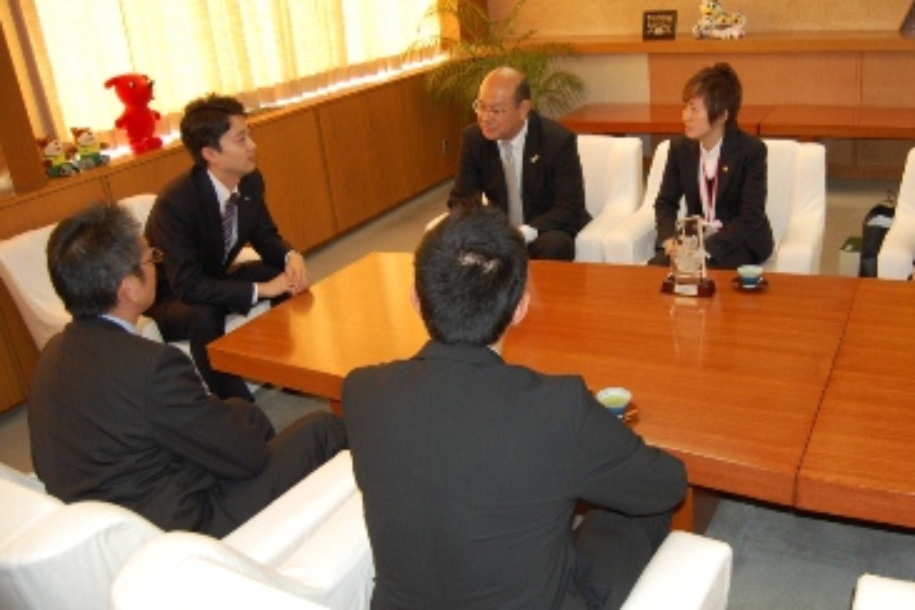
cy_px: 325
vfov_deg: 40.0
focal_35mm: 33
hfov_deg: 56.8
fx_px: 839
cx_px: 552
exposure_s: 1/60
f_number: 3.5
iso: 400
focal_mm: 18
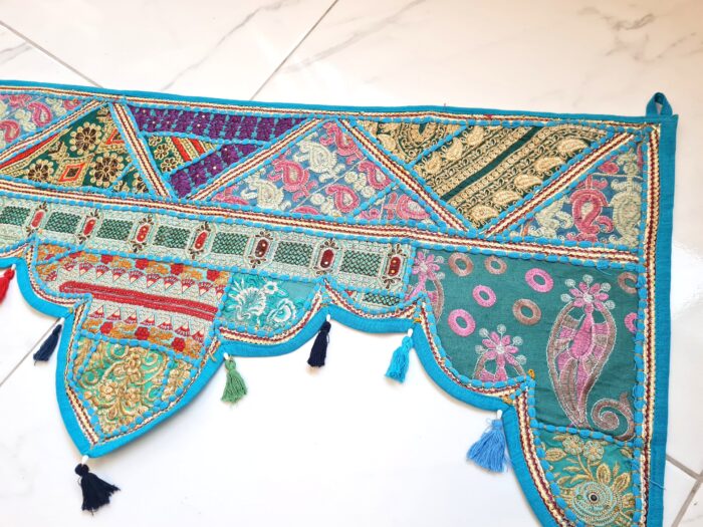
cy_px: 264
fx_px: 528
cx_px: 352
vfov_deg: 53.1
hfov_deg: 67.3
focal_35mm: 26
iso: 160
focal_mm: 5.4
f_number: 1.8
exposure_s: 1/120
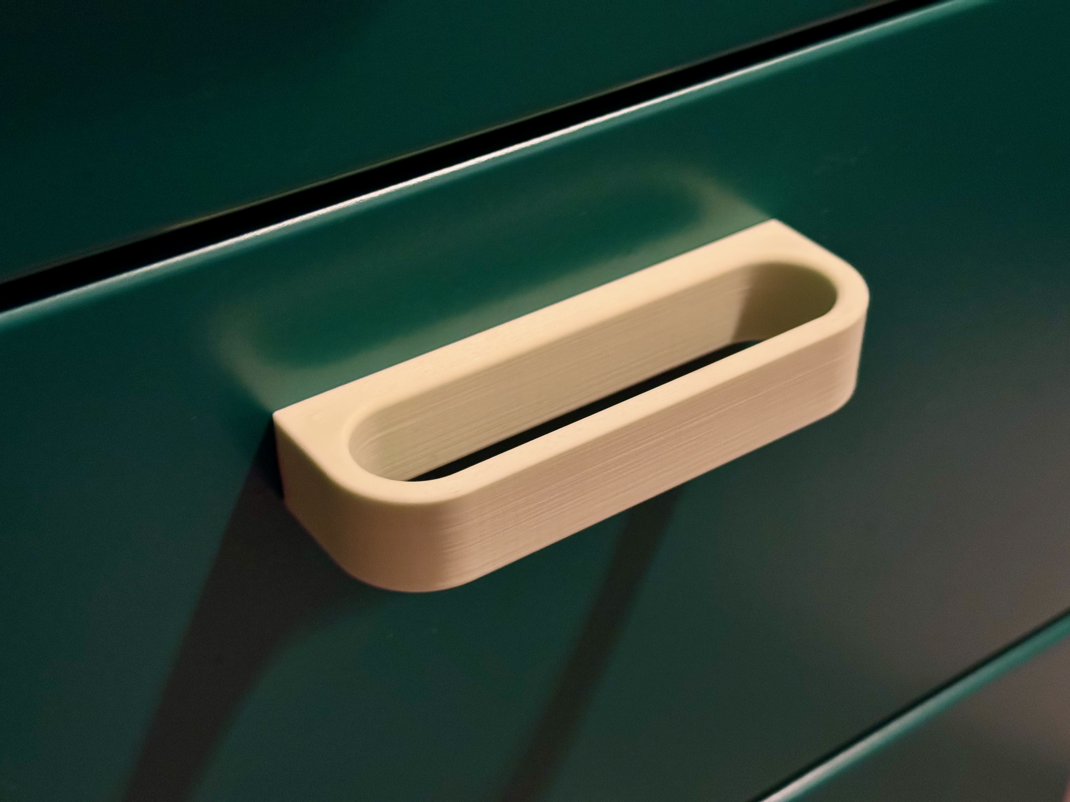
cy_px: 401
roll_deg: +1.0
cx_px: 535
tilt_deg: -35.5
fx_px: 1484
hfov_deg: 39.7
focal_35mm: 48
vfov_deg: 30.3
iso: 640
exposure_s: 1/25
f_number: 1.78
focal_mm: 6.76
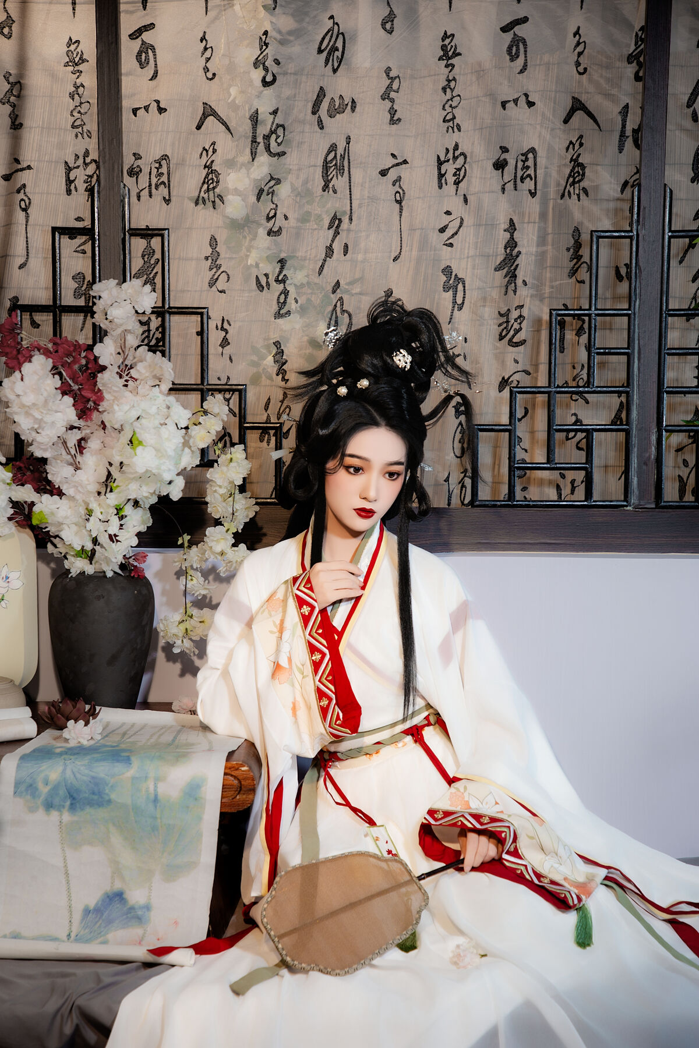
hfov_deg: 19.5
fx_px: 2039
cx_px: 350
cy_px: 524
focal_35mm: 70
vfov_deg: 28.8
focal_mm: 70
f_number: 4
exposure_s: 1/100
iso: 200
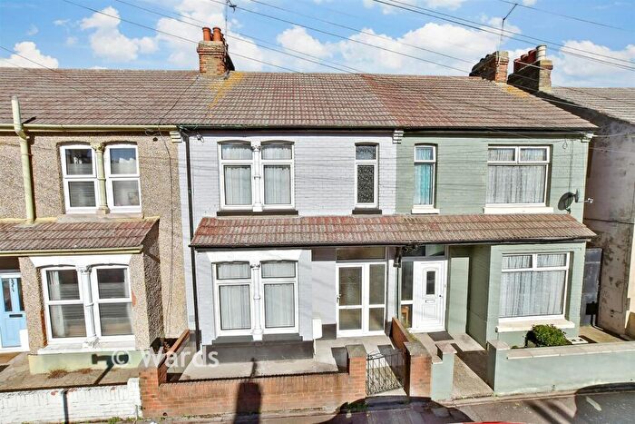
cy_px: 212
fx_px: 265
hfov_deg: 100.4
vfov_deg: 77.4
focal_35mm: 15
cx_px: 318
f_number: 14
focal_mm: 10
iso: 800
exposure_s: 1/800
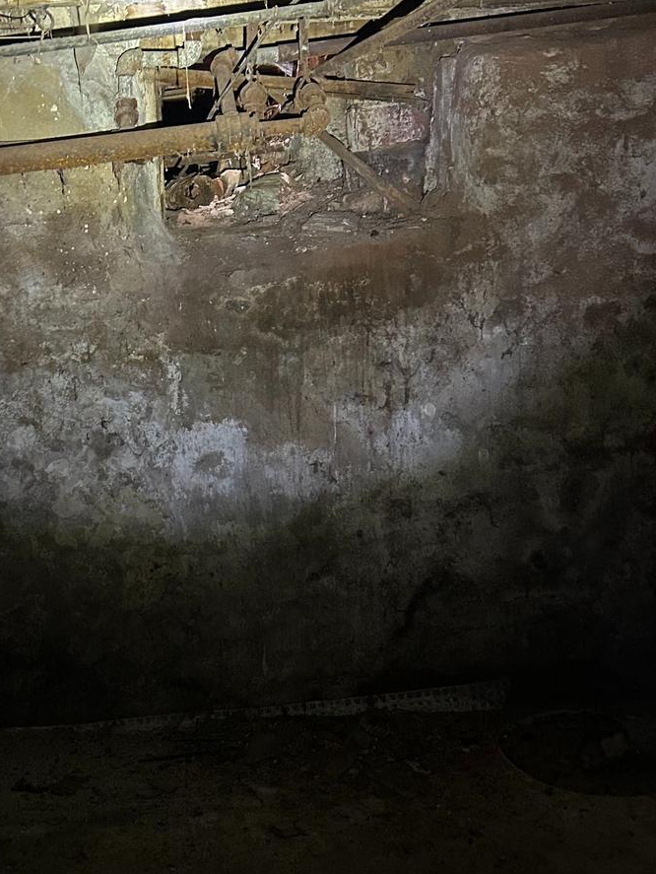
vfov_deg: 42.0
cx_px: 169
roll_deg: +4.3
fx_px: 1136
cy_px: 471
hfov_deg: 31.7
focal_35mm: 45
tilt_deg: -15.6
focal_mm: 5.7
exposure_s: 1/33
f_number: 1.5
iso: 640
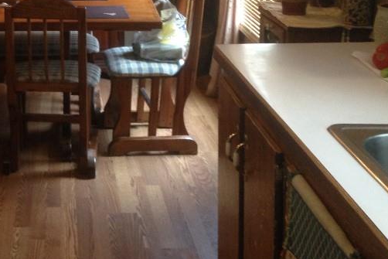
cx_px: 22
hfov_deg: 27.5
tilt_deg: -10.2
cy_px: -4
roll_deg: +1.5
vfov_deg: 18.9
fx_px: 755
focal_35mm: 70
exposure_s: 1/20
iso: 160
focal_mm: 4.12
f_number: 2.4
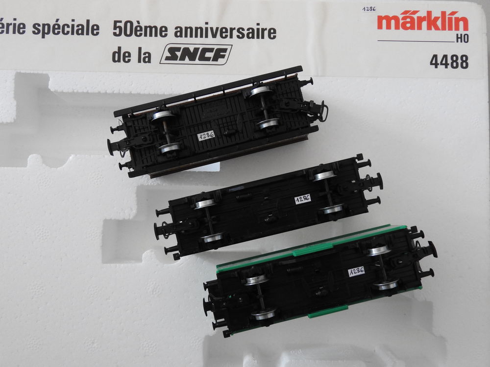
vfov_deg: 40.7
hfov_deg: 52.6
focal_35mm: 35
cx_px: 245
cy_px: 184
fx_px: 495
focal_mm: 6.3
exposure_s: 1/20
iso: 400
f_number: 3.8
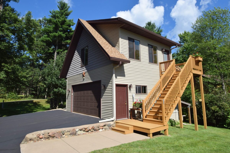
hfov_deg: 81.2
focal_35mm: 21
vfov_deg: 59.5
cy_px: 76
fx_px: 134
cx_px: 115
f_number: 6.3
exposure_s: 1/1600
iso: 400
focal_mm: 14
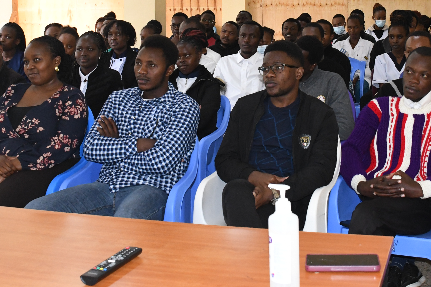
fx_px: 718
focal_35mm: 60
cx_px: 246
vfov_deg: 22.0
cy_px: 18
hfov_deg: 33.3
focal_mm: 20
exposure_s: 1/100
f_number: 5.6
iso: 2000
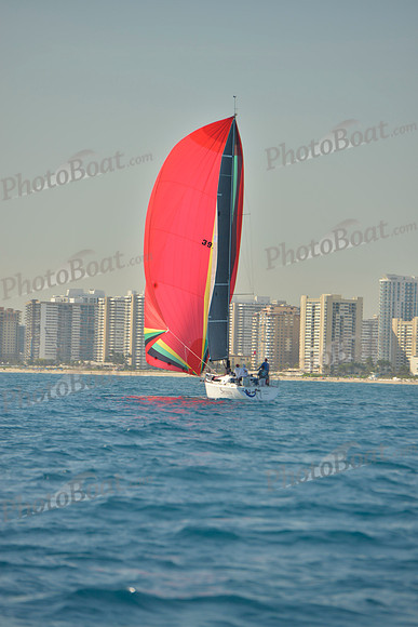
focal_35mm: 200
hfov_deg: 6.9
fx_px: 3481
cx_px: 209
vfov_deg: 10.3
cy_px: 314
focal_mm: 200
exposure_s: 1/640
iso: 200
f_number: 5.6
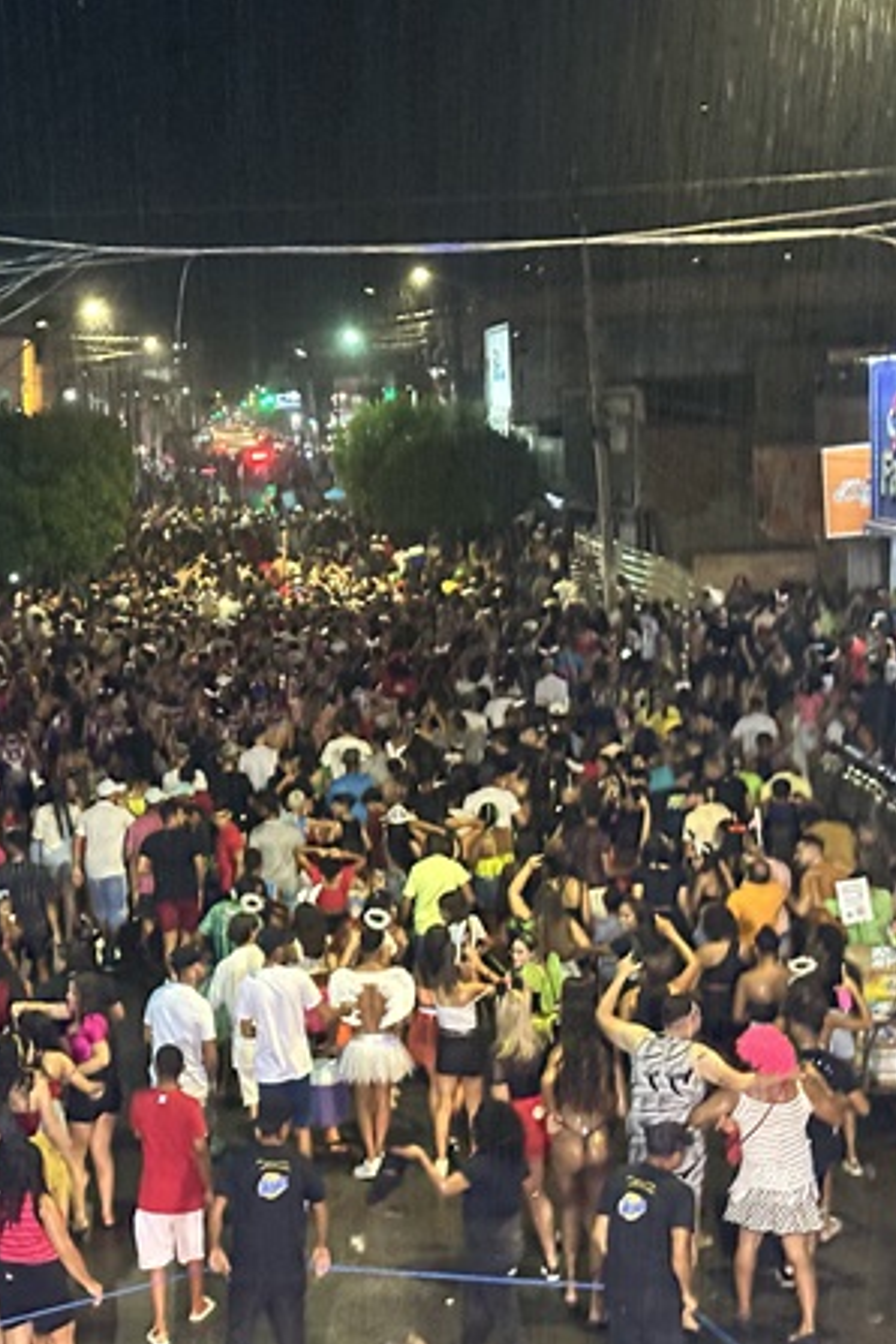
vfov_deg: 30.1
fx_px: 2501
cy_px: 674
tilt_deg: -9.9
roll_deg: -0.1
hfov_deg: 20.3
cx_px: 331
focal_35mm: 67
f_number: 1.78
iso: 640
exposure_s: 1/30
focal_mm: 6.86
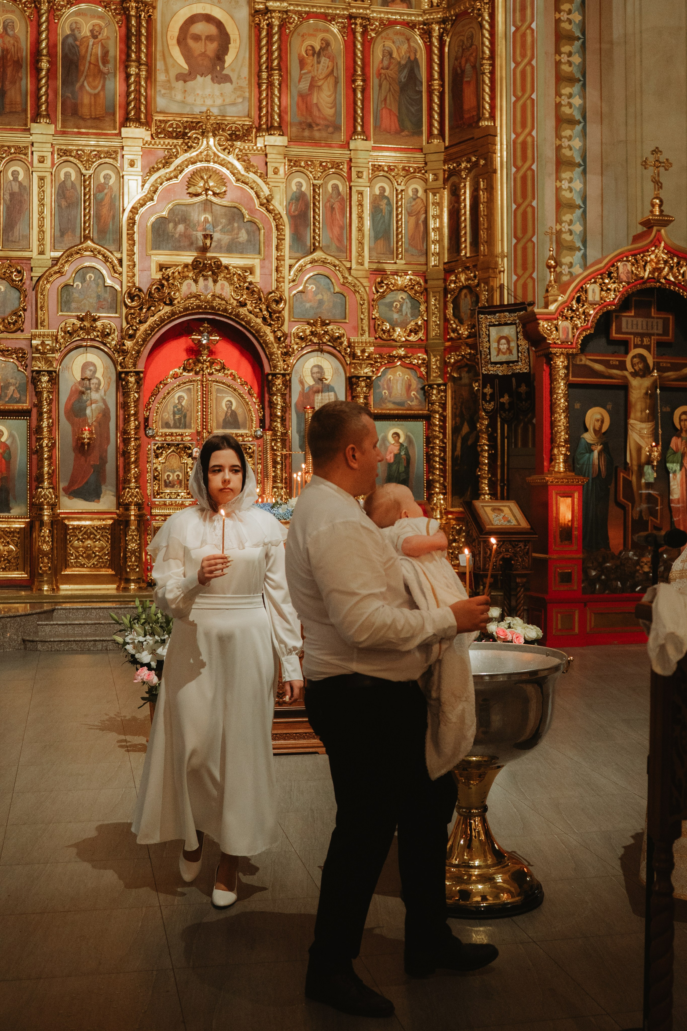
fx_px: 1202
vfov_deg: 46.4
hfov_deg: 31.9
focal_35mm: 42
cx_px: 344
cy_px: 516
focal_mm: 28
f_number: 2.8
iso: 2000
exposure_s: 1/320
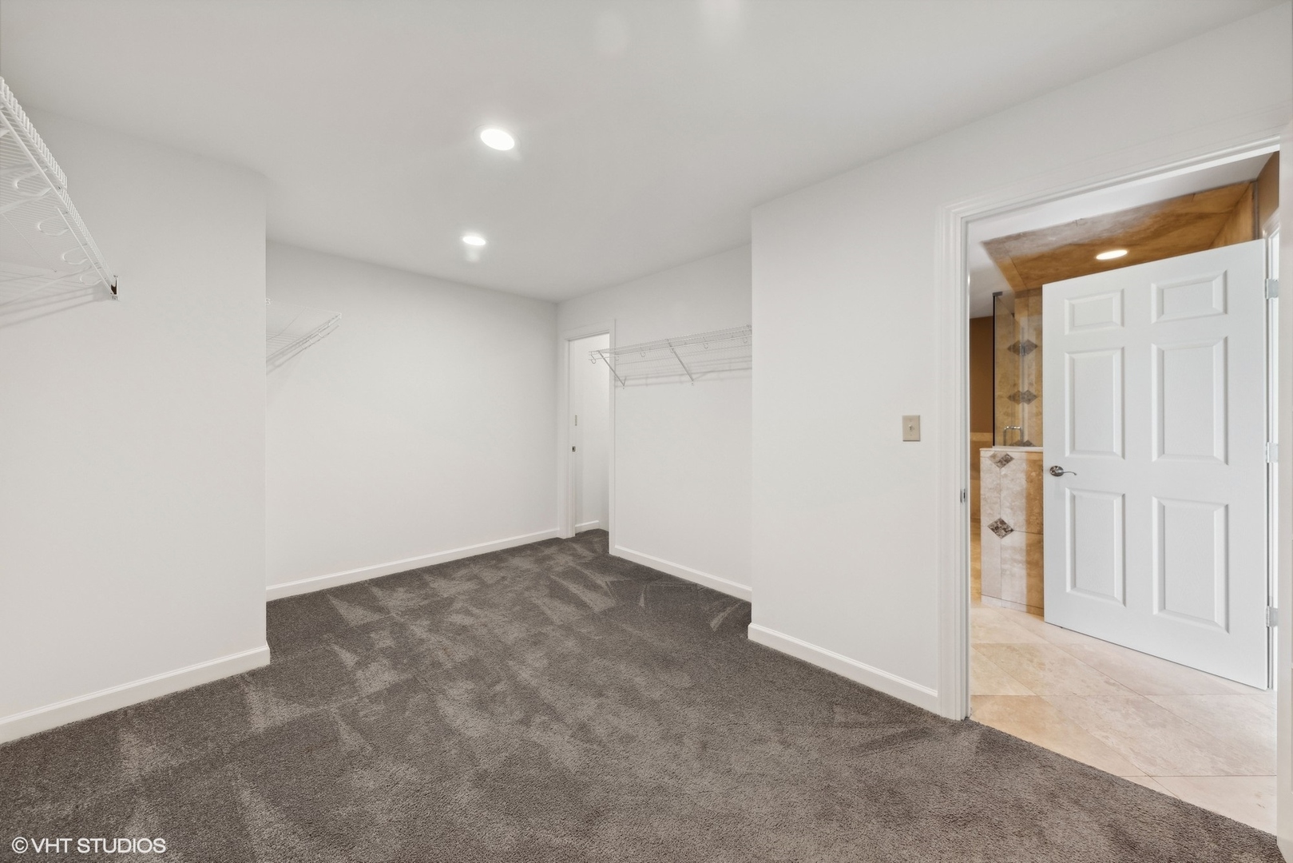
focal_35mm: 12
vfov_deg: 90.0
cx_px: 646
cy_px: 432
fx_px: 431
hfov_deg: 112.6
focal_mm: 12
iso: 320
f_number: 8
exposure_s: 1/10
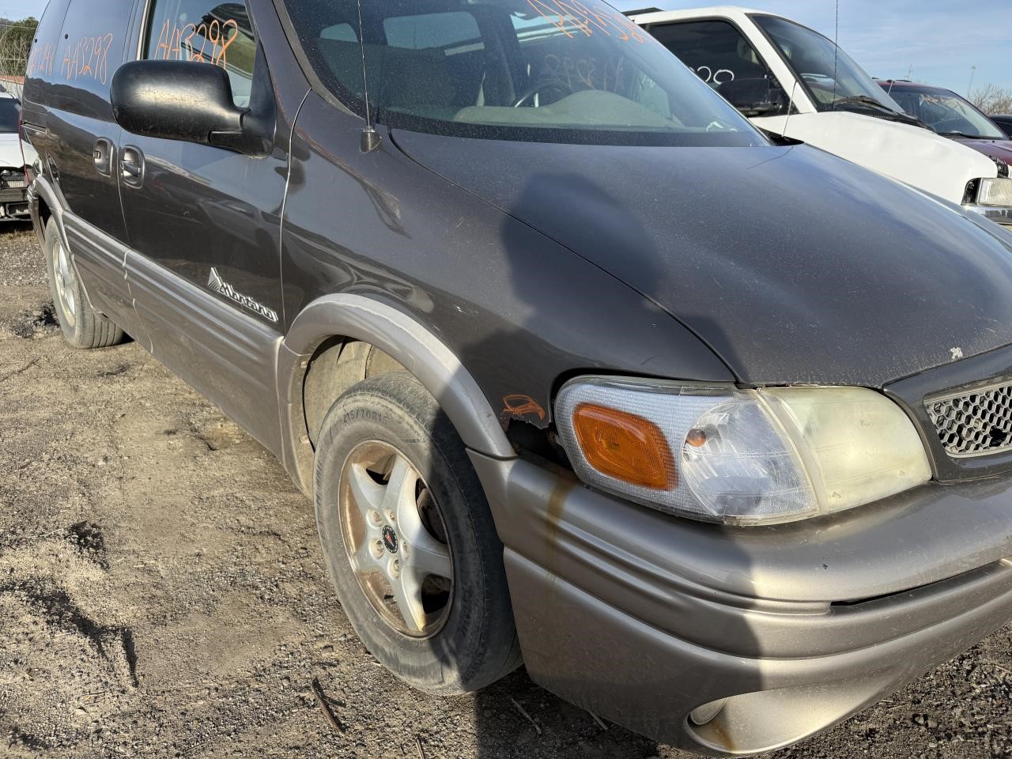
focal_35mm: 24
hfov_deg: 71.6
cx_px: 506
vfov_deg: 56.8
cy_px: 380
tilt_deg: -20.0
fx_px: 702
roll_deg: -1.8
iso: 100
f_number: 1.78
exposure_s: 1/3279
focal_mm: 6.76
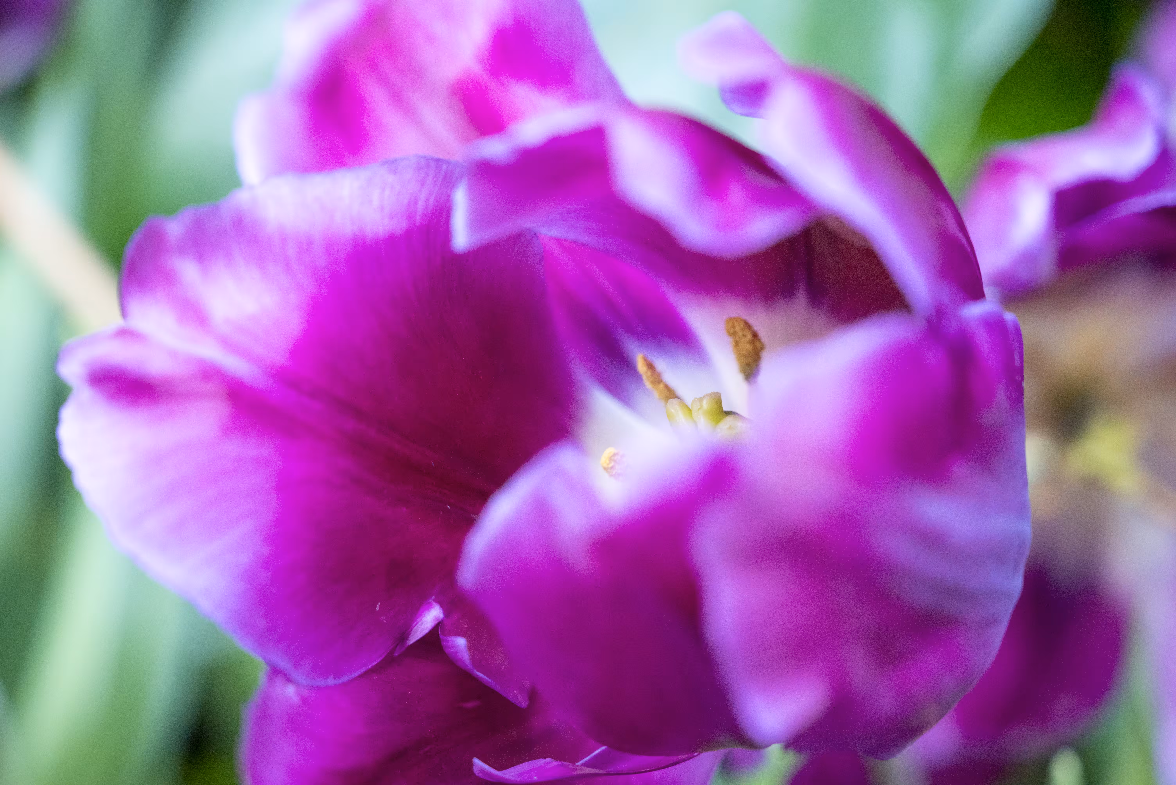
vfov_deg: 19.5
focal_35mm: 70
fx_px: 2287
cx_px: 588
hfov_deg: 28.8
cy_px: 392
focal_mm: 70
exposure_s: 1/100
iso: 2200
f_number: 5.6
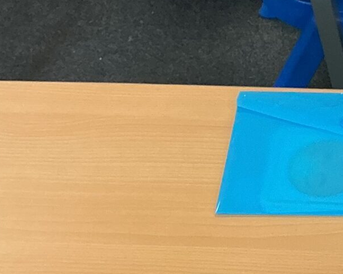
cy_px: 353
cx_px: 579
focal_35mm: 119
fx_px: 1208
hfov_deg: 14.6
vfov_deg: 12.6
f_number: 1.8
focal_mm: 3
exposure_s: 1/60
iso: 80
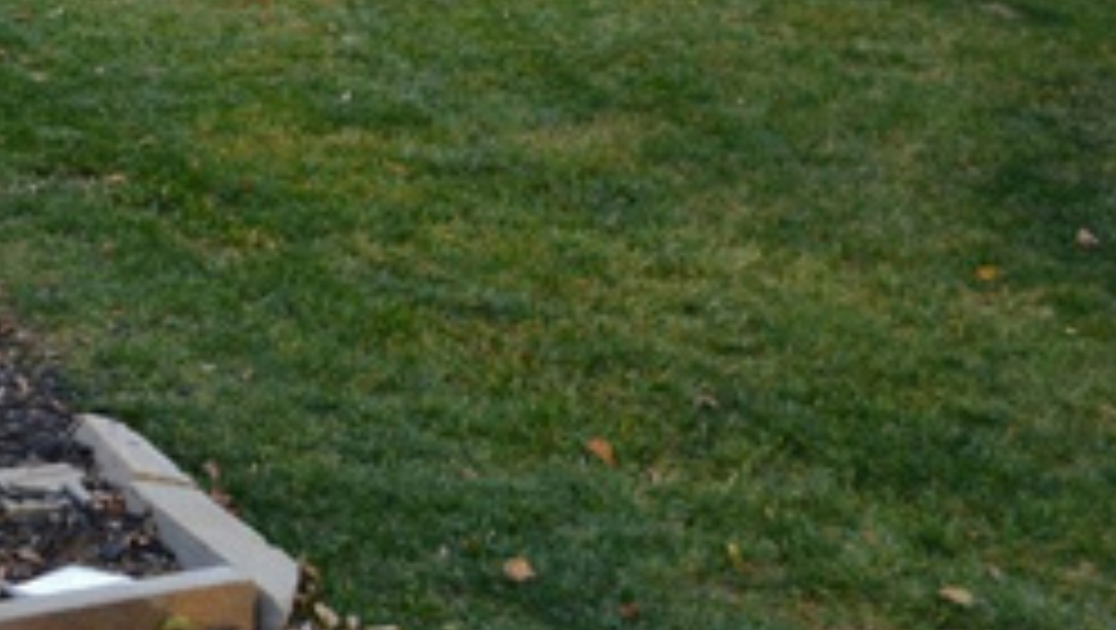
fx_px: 2636
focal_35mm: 89
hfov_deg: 22.5
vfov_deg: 12.9
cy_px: -310
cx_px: -117
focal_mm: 22
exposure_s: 1/125
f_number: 5.6
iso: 360
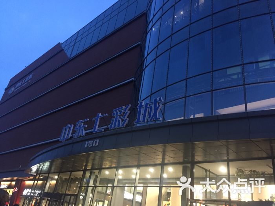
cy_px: 103
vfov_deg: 48.2
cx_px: 138
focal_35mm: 29
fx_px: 230
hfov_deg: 61.7
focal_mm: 4.15
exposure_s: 1/17
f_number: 2.2
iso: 250
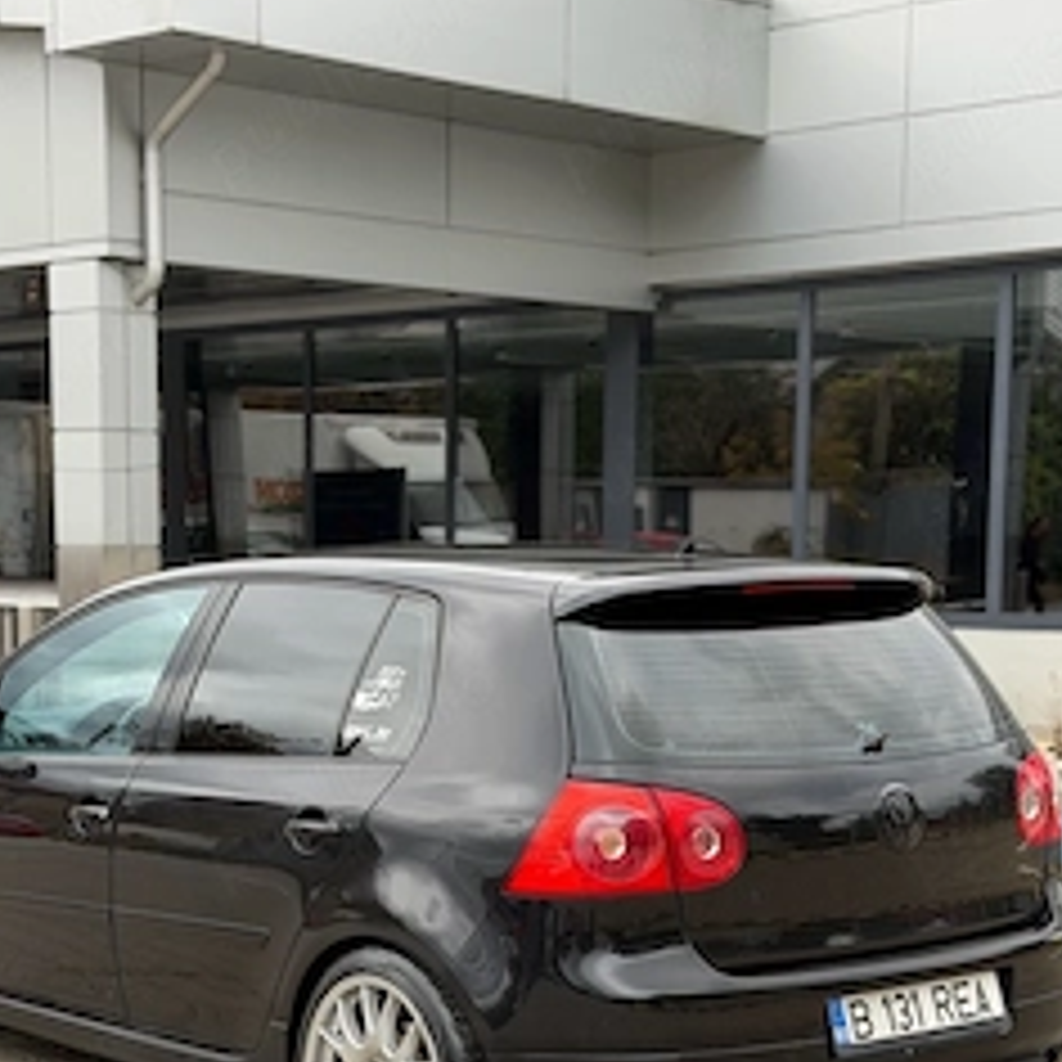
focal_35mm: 72
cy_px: 828
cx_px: 441
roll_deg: -0.8
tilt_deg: -7.3
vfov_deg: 23.7
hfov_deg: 24.0
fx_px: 2499
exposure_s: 1/261
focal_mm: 6.76
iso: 64
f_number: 1.78
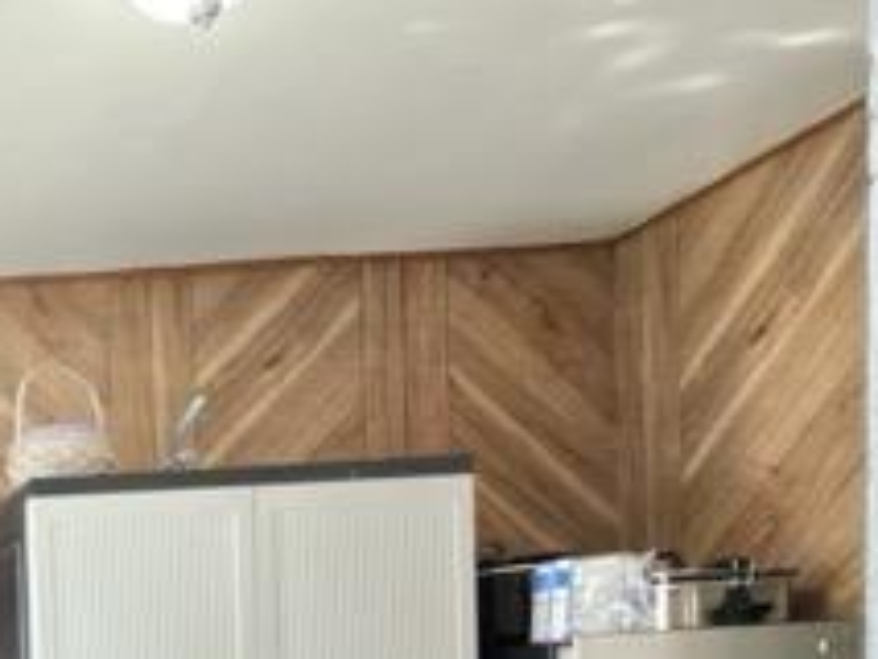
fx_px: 1066
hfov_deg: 32.8
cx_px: -276
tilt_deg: -1.7
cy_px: 778
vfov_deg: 29.8
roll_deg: +2.7
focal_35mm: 42
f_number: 2.2
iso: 64
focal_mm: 2.22
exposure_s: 1/57
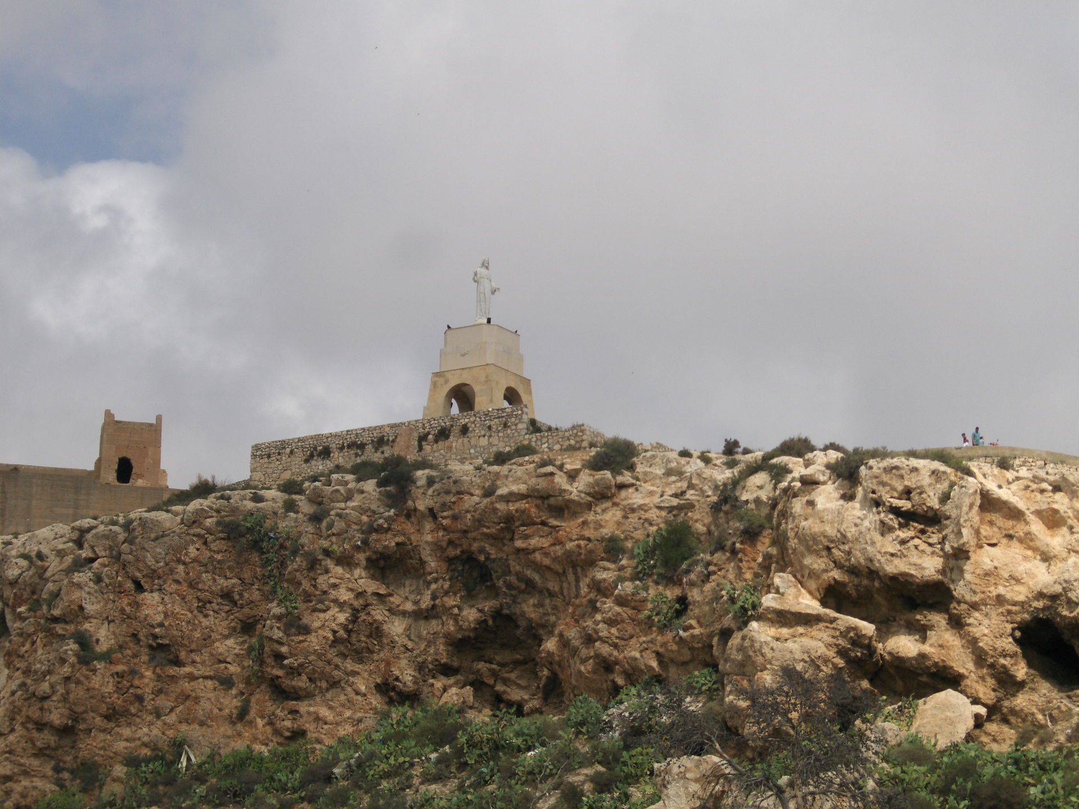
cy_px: 404
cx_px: 540
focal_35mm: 104
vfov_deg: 14.2
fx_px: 3242
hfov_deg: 18.9
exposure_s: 1/559
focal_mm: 22.5
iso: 100
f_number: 6.8
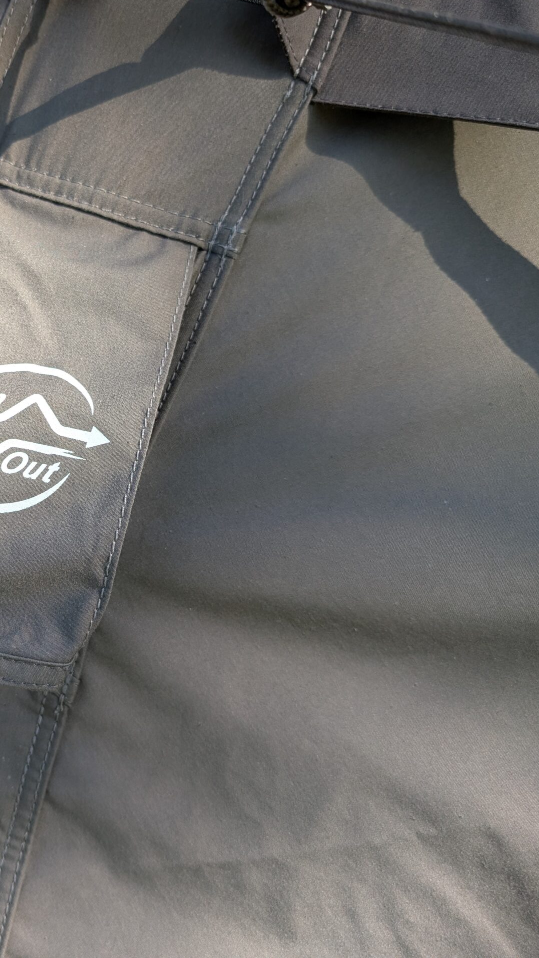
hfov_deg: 31.2
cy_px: 477
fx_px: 889
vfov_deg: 56.6
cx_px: 0
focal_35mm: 35
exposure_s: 1/264
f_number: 1.68
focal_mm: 6.9
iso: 19
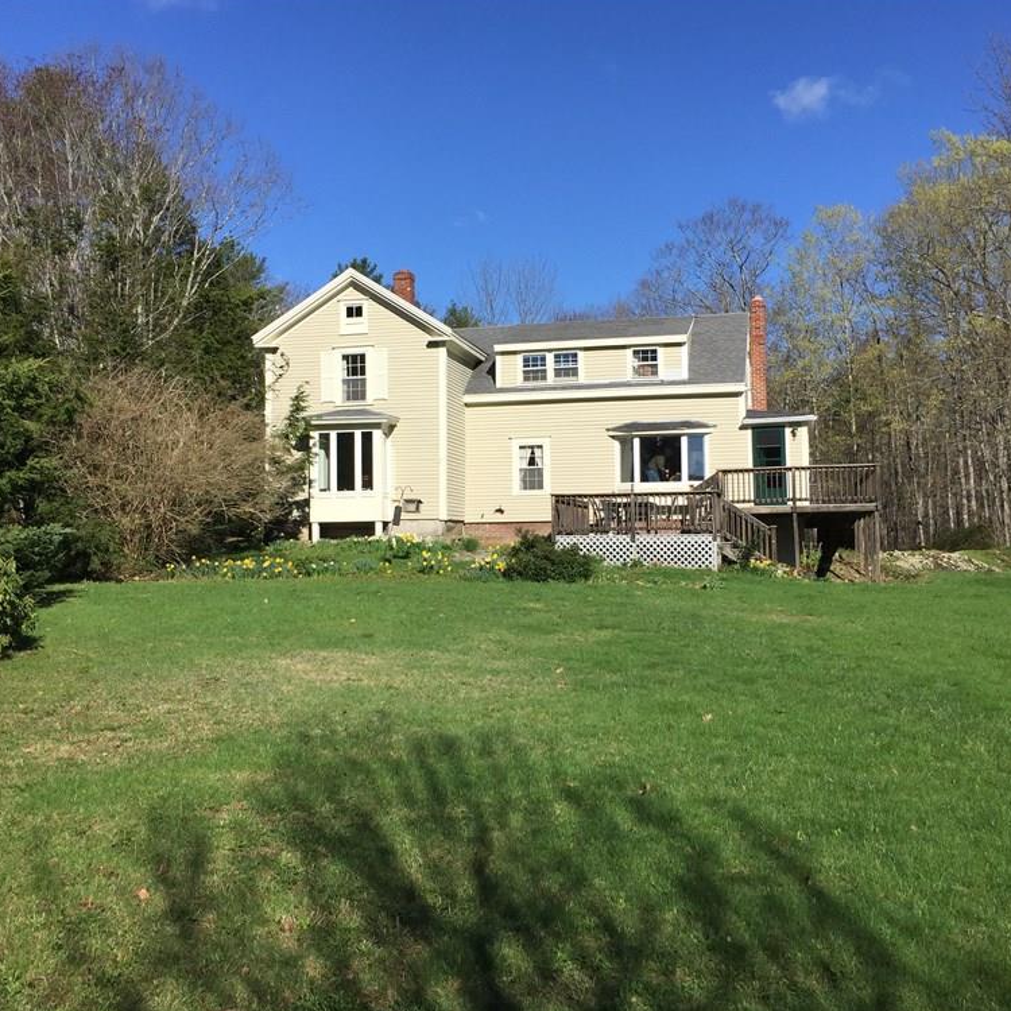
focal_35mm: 35
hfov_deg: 47.2
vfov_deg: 47.2
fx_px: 1157
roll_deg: +0.3
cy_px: 507
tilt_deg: +3.1
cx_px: 508
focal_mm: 4.15
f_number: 2.2
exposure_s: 1/2475
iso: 32
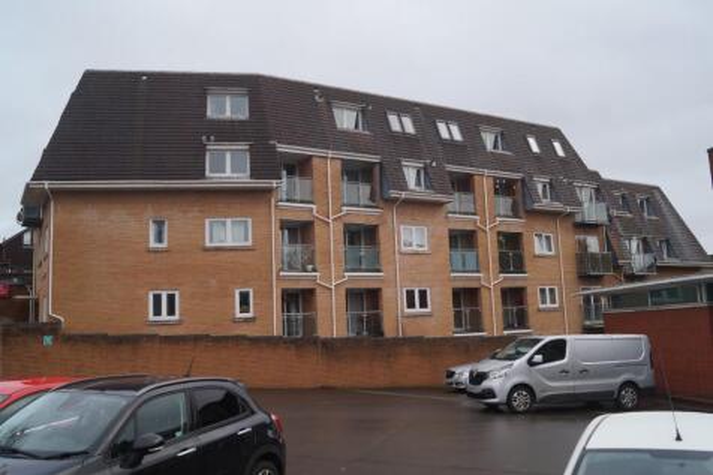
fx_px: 594
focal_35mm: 30
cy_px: 238
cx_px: 356
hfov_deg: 61.9
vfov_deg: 43.6
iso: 100
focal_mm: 20
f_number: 5
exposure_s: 1/100
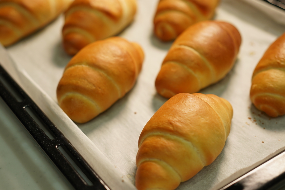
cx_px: 142
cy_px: 95
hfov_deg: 33.4
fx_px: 475
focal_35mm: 60
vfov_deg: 22.6
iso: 200
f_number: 2.5
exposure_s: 1/100
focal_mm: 40
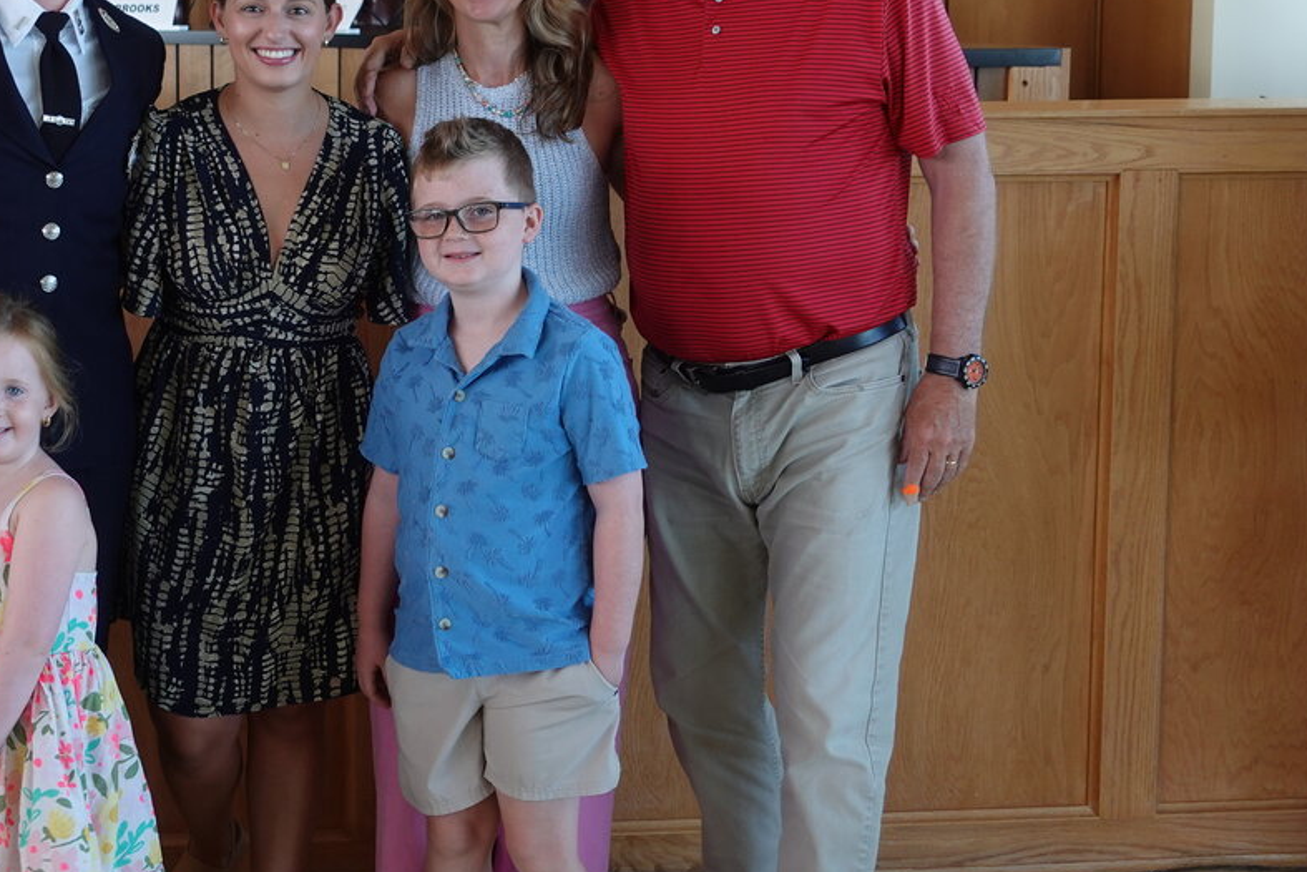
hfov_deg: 32.1
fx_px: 2215
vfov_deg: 22.0
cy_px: 183
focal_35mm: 61
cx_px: 292
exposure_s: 1/80
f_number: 2.8
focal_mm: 12.27
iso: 160
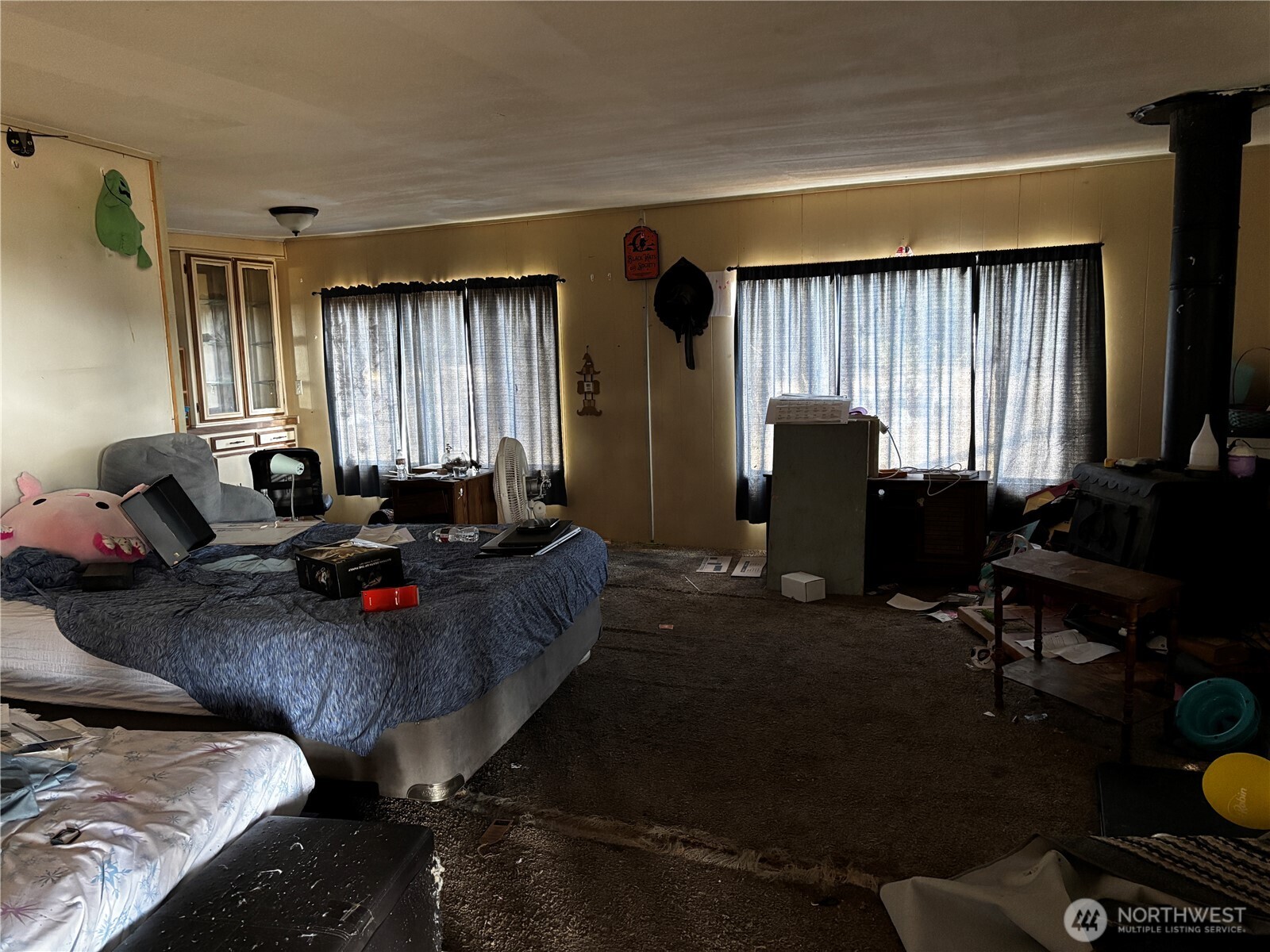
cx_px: 635
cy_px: 476
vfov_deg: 53.1
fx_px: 954
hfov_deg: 67.3
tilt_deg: -7.3
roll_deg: +1.0
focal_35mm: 26
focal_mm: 5.96
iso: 640
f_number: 1.6
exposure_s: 1/40
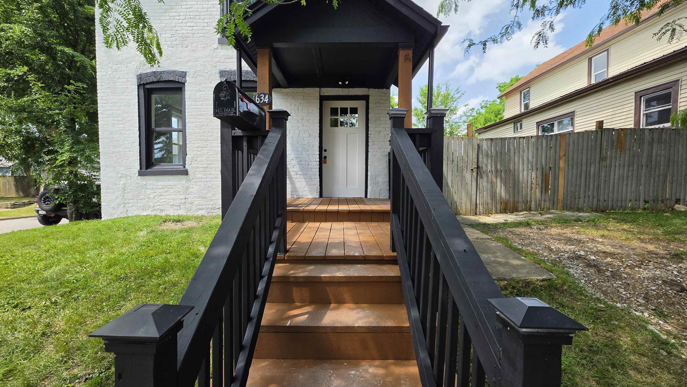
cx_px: 339
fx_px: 273
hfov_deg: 103.0
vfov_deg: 70.5
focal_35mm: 15
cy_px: 191
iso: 32
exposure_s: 1/1084
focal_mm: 2.2
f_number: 1.9
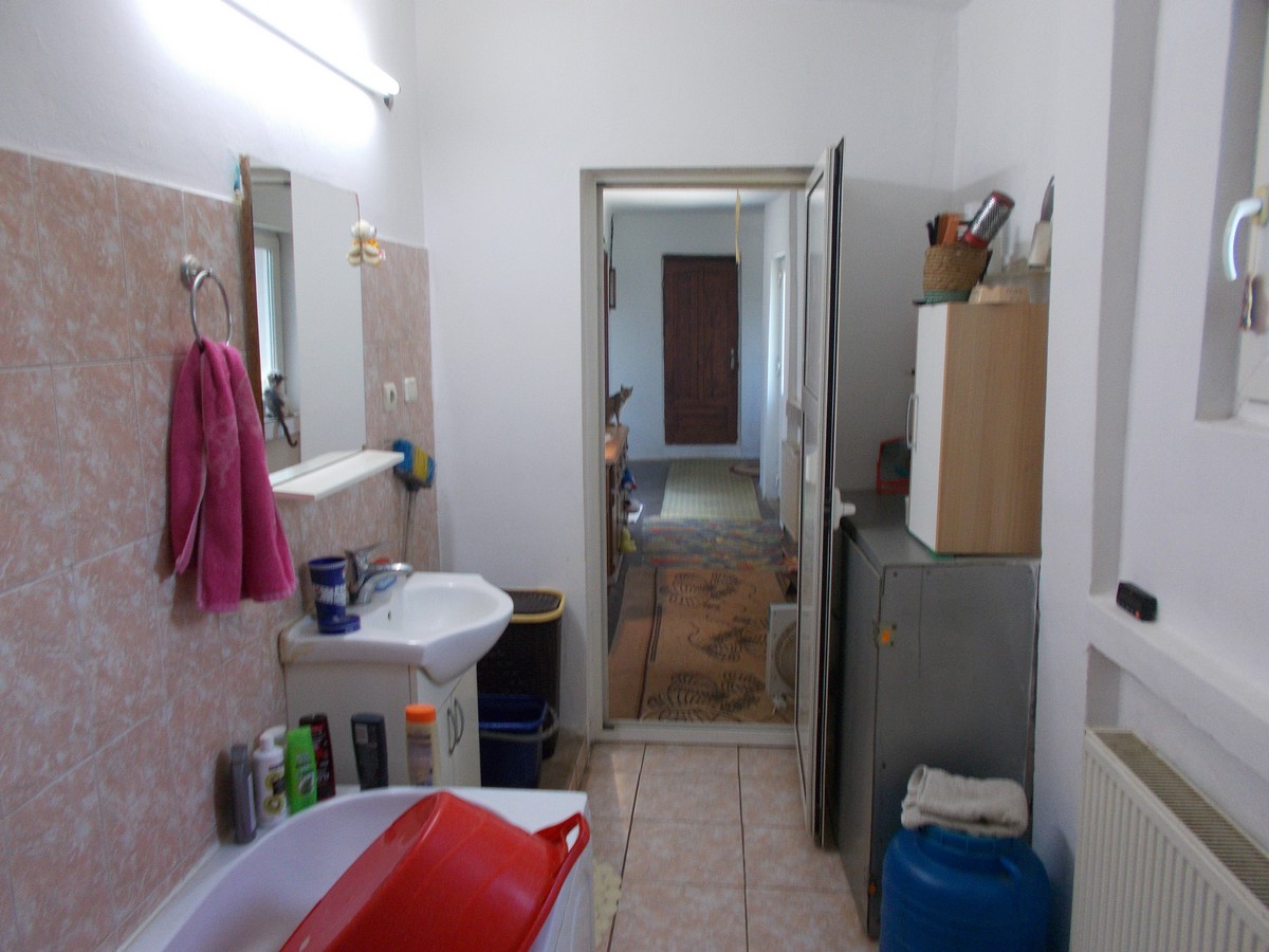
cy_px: 476
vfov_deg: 53.1
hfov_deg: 67.3
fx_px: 953
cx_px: 634
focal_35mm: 26
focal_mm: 4.6
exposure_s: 1/25
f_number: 3.2
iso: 160
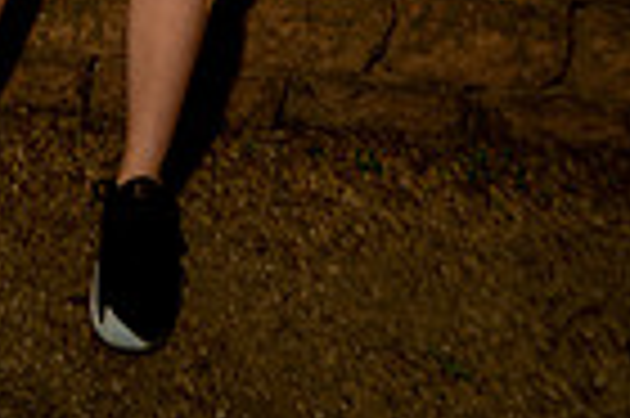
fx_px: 1573
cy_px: -530
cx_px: 202
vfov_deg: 12.5
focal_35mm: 90
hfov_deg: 22.5
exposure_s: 1/250
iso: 125
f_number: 2.8
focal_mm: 28
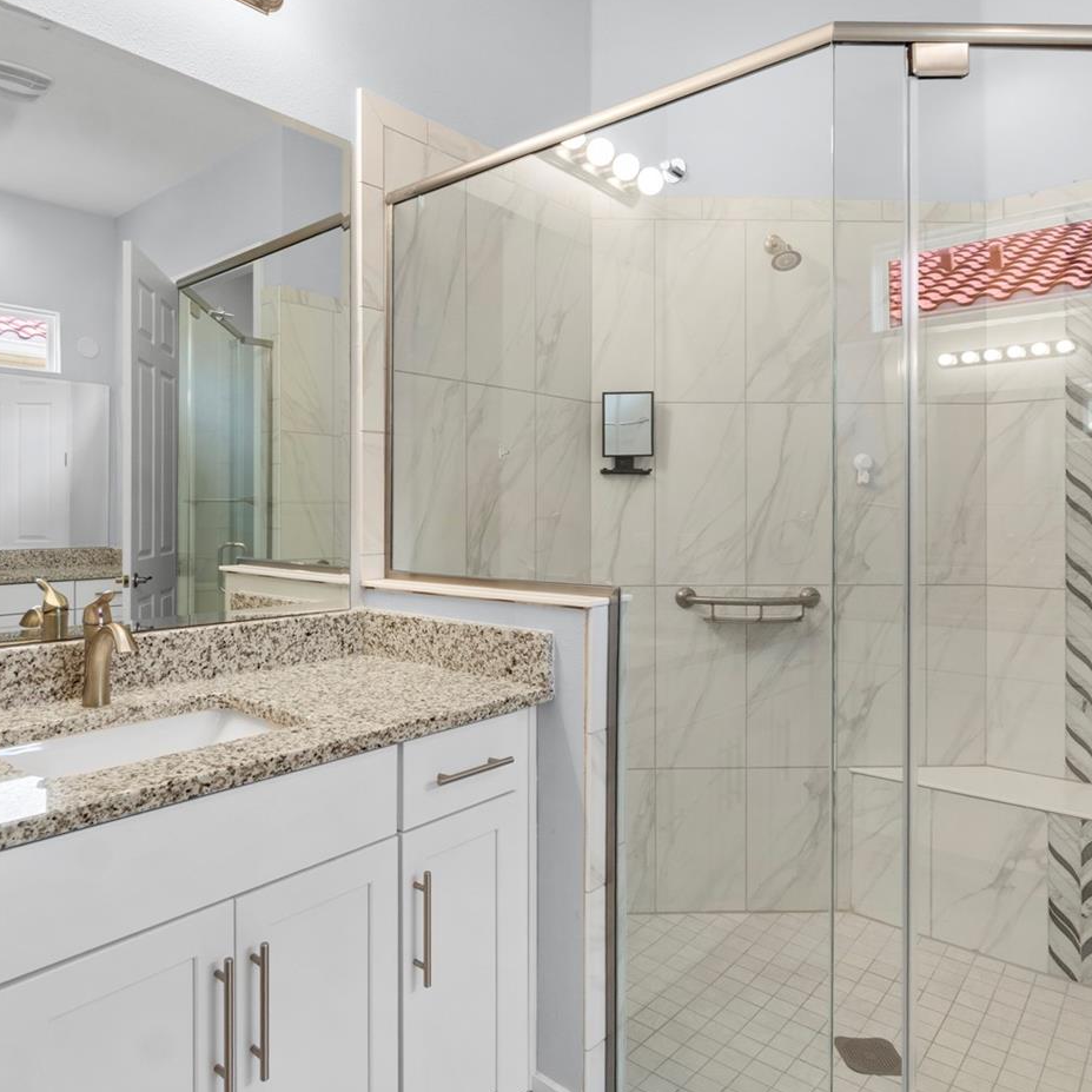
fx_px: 785
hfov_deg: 69.2
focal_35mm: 22
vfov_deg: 69.6
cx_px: 461
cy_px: 517
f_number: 9
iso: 100
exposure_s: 1/4
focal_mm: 10
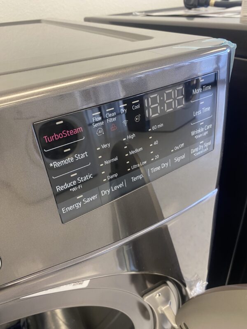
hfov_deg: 53.1
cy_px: 164
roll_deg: +4.8
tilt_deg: -31.5
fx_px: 247
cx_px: 124
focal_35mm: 26
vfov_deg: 67.3
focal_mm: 4.25
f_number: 1.8
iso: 125
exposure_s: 1/43
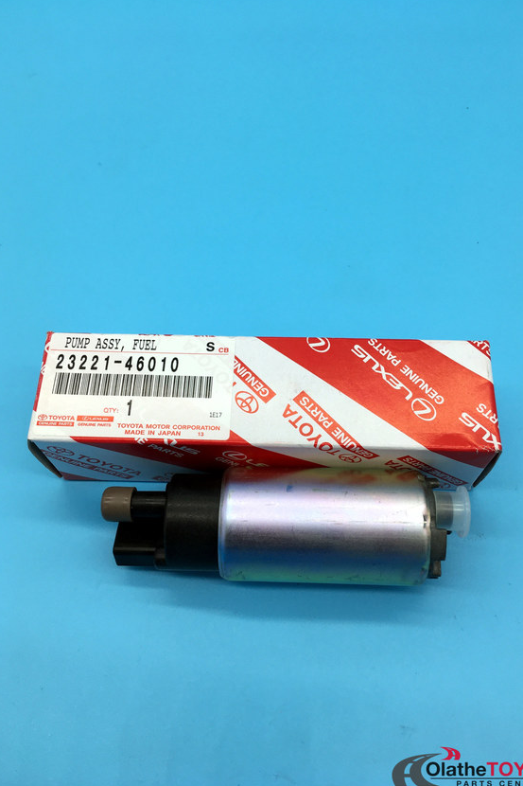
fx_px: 676
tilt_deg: -65.8
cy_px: 397
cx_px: 282
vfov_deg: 60.3
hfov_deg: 42.3
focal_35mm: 31
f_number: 2.2
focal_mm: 4.15
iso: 32
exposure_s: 1/120
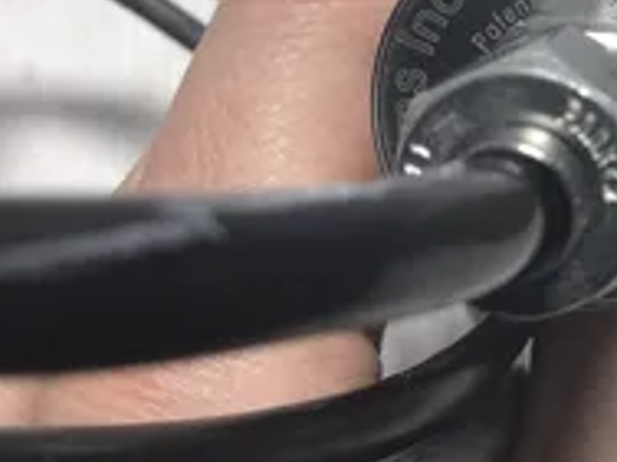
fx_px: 1176
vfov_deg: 22.0
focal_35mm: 66
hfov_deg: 28.0
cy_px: 95
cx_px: 584
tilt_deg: -59.4
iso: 25
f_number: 2.4
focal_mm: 3.3
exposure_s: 1/120
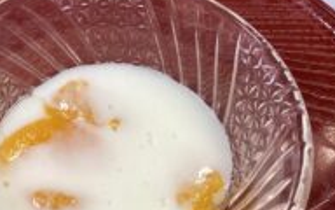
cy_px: 164
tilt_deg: -66.4
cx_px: 100
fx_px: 584
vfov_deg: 20.1
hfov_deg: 31.6
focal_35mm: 64
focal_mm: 3.3
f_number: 2.4
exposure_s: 1/60
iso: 125
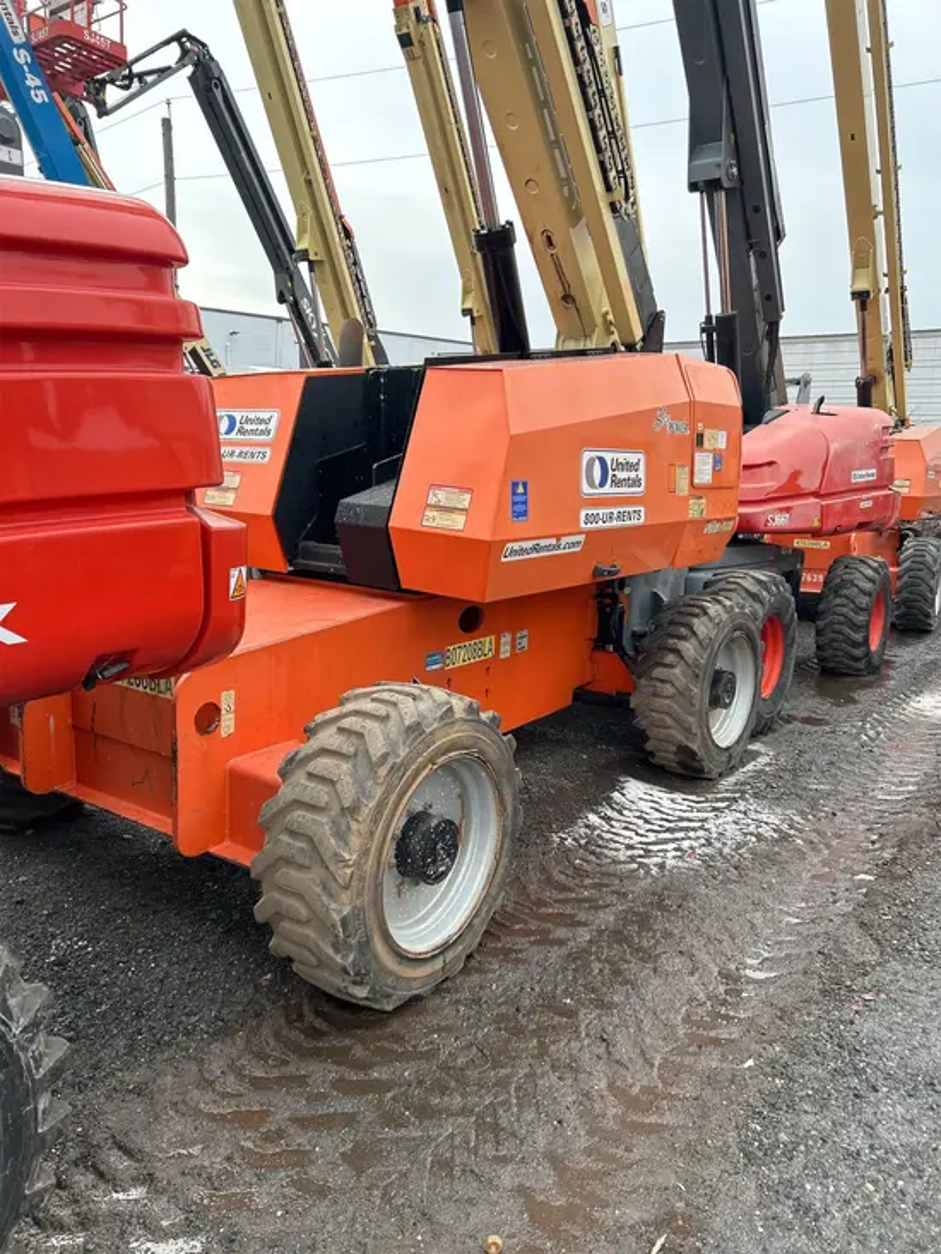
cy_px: 627
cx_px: 470
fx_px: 942
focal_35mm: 26
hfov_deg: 53.1
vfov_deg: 67.3
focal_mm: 5.7
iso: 50
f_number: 1.5
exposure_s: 1/866
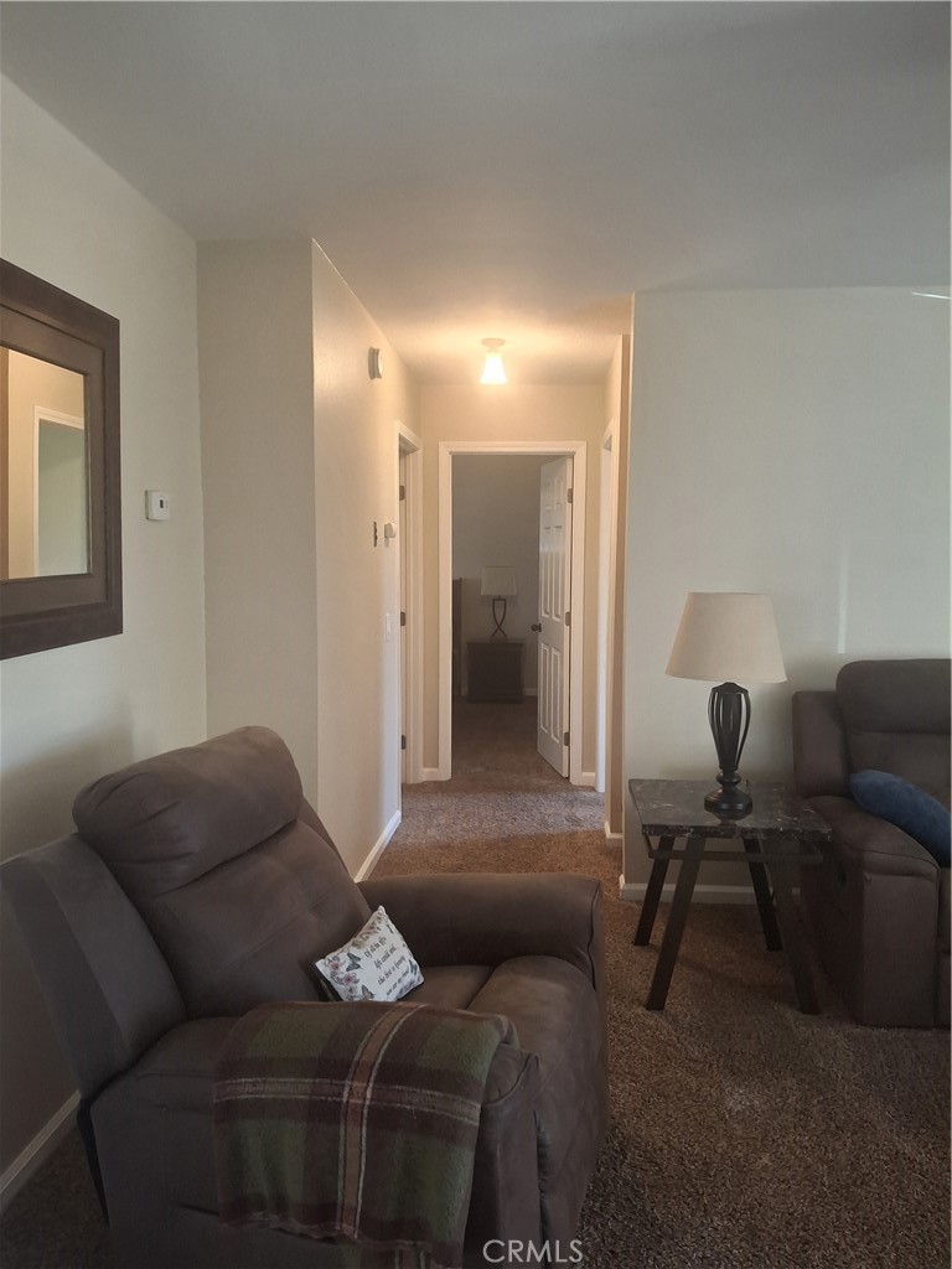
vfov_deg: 69.4
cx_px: 476
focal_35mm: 25
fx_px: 917
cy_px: 634
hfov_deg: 54.9
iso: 250
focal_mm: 4.69
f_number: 1.8
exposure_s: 1/60
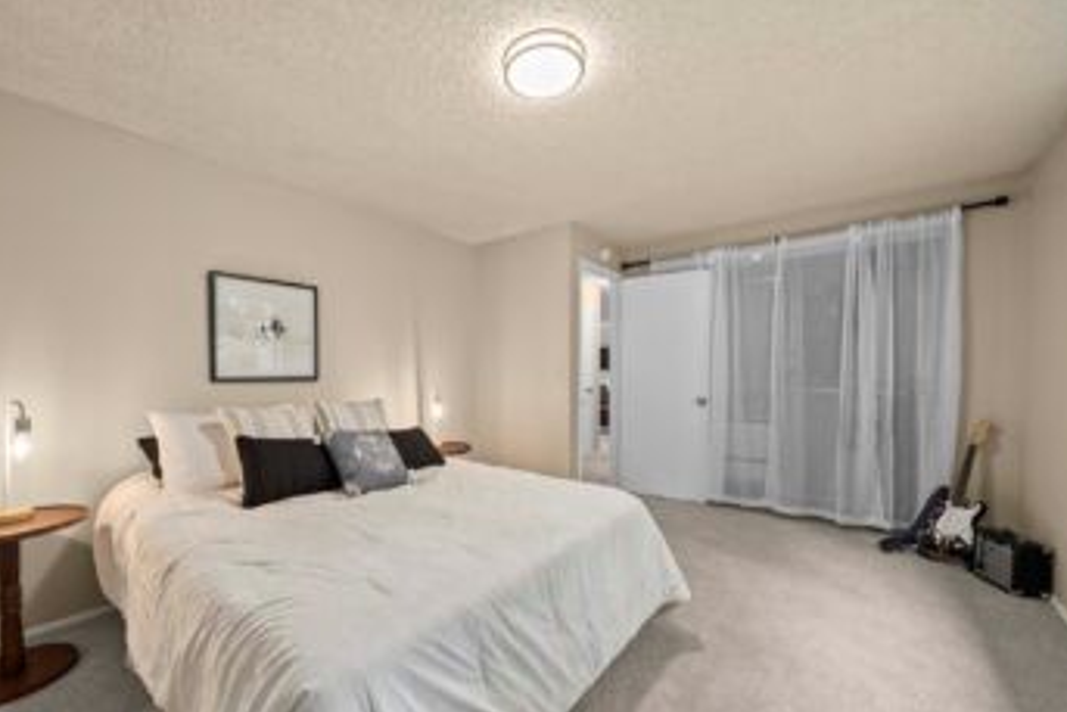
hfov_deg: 104.0
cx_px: 492
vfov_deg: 81.1
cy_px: 387
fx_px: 415
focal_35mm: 14
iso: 1000
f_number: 7.1
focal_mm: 12
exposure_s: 1/5
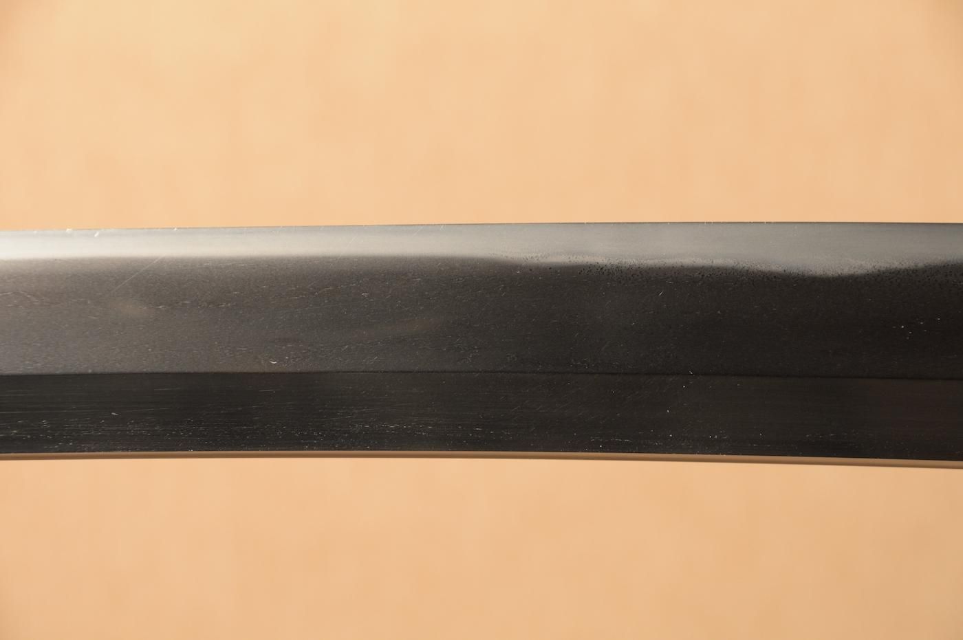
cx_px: 482
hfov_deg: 10.2
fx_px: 5412
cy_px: 320
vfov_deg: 6.8
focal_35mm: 202
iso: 400
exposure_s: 1/2
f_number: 11
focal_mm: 135
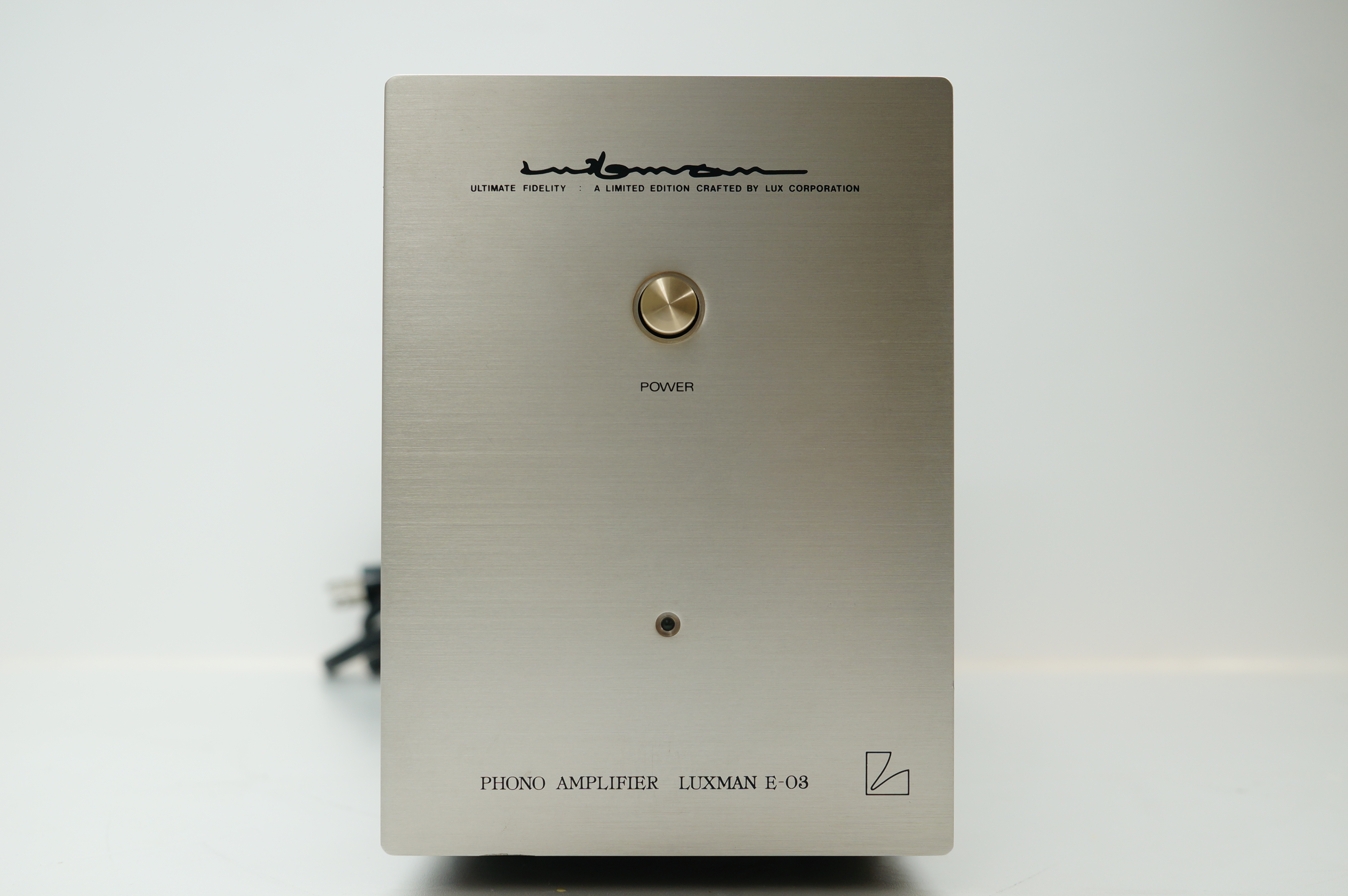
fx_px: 1683
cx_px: 674
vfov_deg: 29.8
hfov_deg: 43.6
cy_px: 448
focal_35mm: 45
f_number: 4.5
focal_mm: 30
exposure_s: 1/100
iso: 200
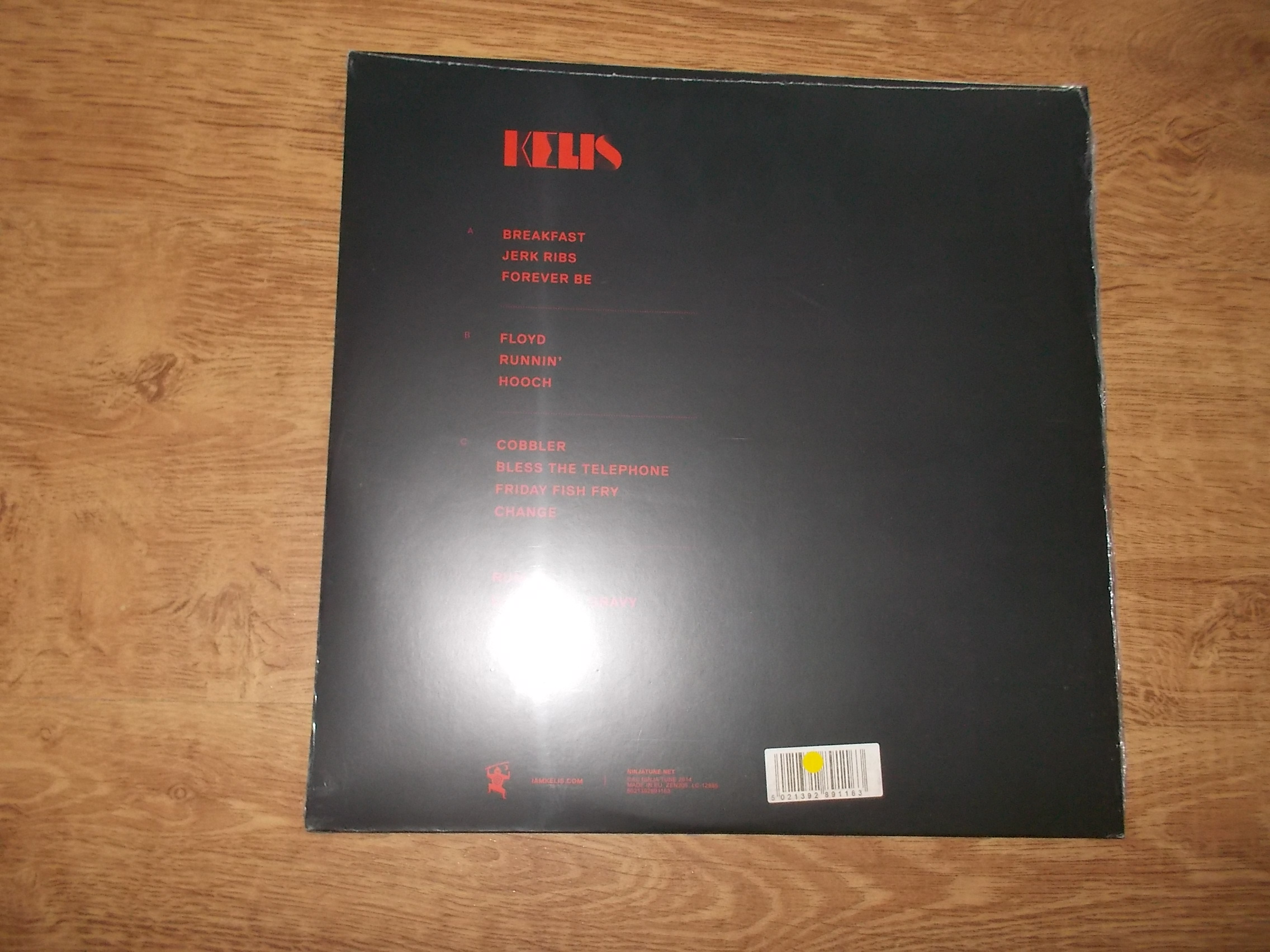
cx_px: 635
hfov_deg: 61.7
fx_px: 1064
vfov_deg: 48.2
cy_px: 476
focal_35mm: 29
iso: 200
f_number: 3.3
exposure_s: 1/30
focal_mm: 4.1
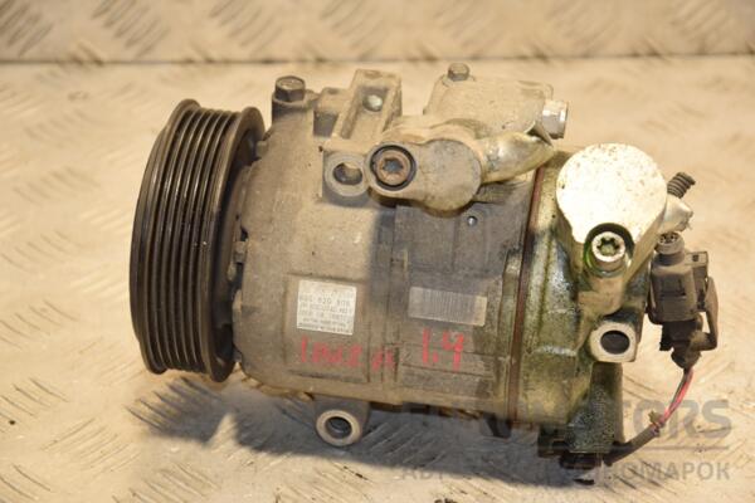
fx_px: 2359
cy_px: 252
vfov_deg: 12.2
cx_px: 378
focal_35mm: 112
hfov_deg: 18.2
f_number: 5.3
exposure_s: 1/200
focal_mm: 75
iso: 800
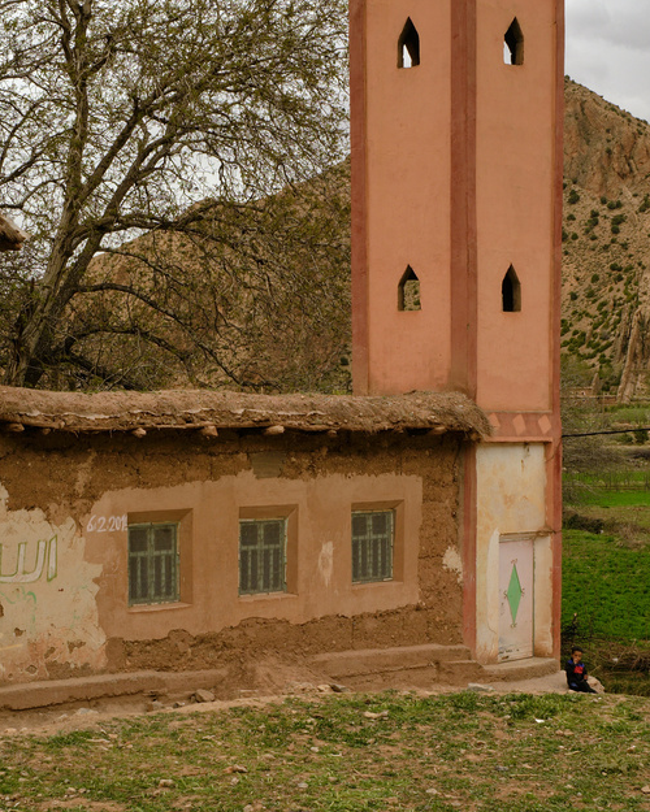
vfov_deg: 30.0
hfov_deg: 24.2
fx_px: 1515
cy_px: 476
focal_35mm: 63
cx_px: 278
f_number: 11
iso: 400
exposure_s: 1/110
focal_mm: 23
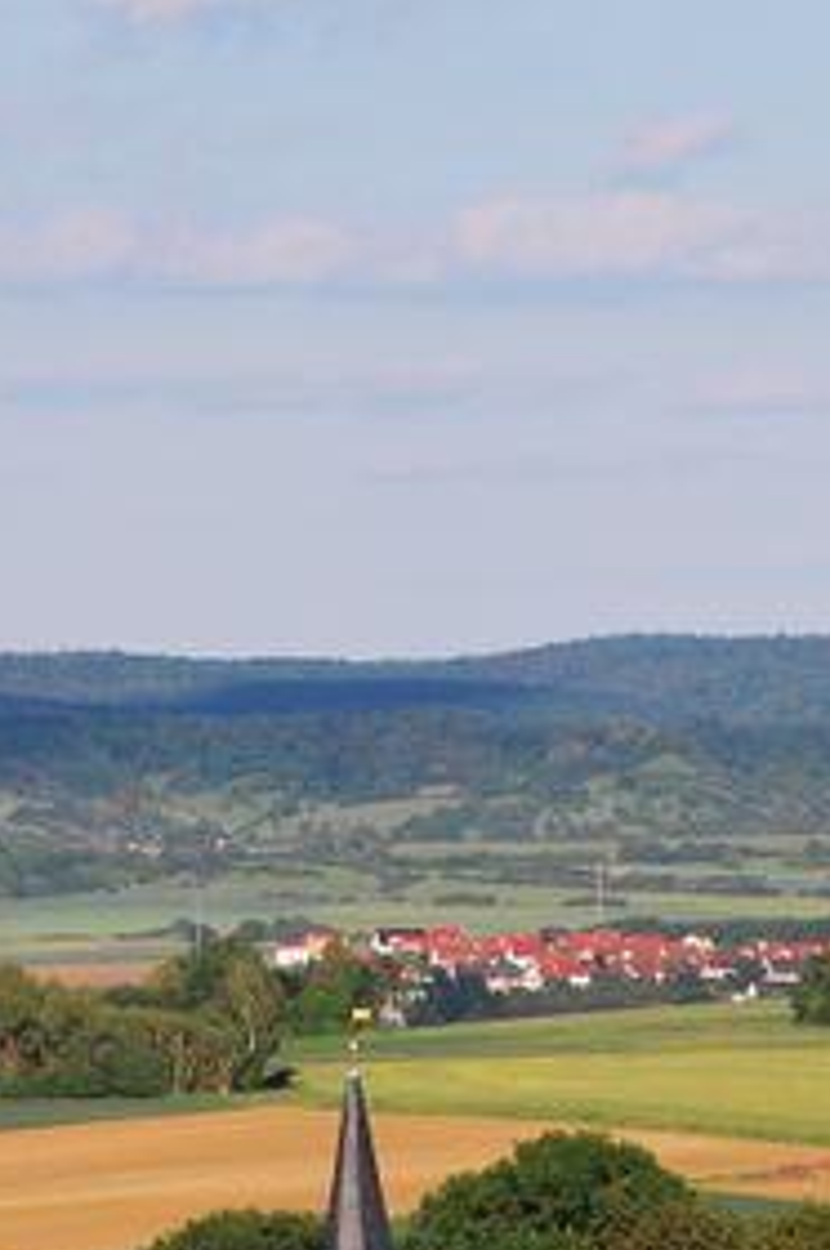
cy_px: 746
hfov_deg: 4.1
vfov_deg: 6.1
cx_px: 357
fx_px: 11720
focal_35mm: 338
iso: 200
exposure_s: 1/800
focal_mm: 105
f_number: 7.1
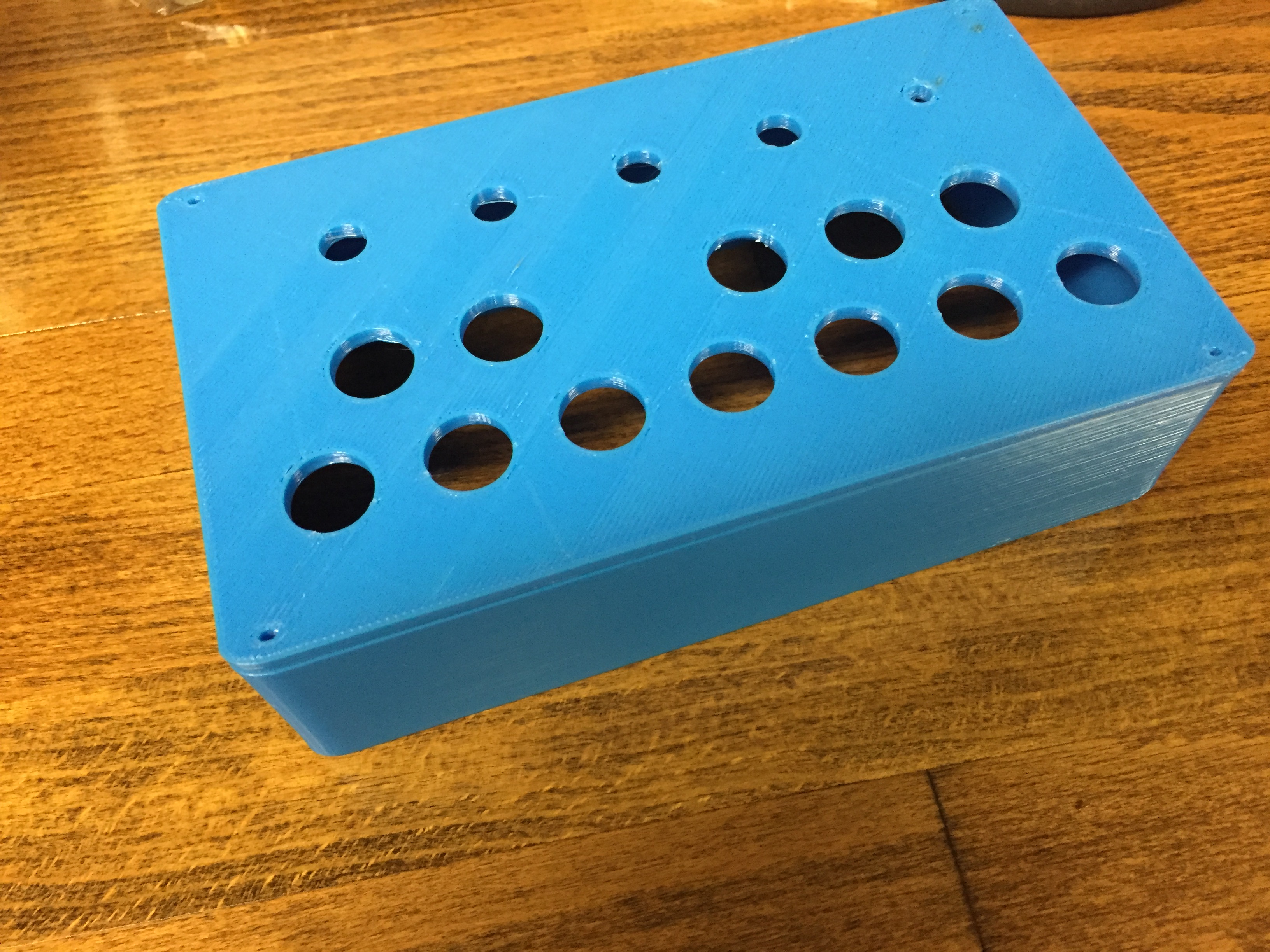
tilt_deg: -58.8
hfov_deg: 61.7
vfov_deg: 48.2
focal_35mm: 29
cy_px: 476
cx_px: 635
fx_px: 1064
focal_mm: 4.15
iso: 250
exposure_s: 1/20
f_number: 2.2
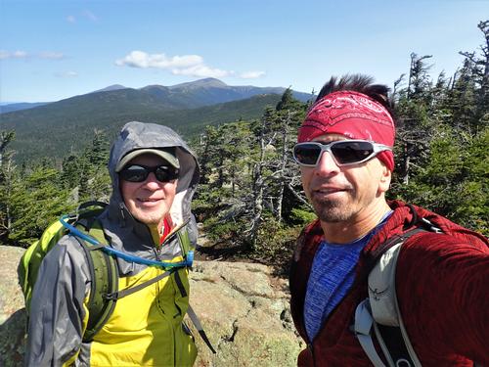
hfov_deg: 69.4
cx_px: 244
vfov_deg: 54.9
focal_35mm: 25
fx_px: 353
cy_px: 184
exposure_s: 1/800
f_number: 2.8
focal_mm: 4.5
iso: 100
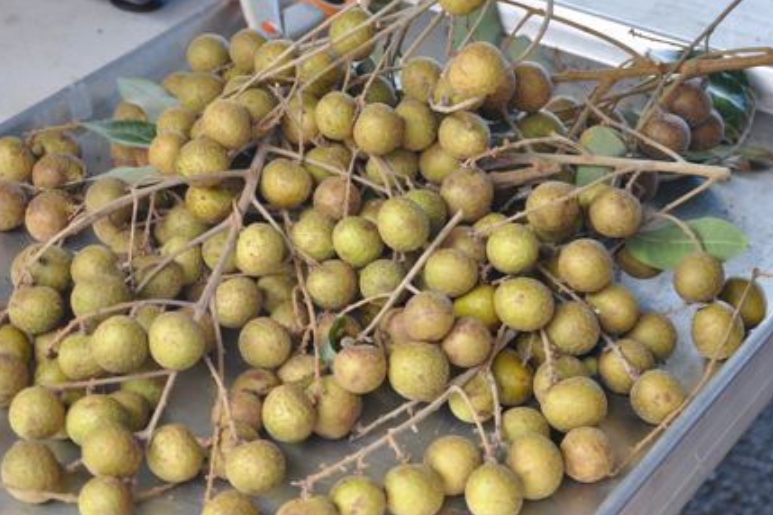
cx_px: 400
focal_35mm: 96
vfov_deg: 14.2
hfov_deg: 21.2
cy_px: 212
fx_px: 2061
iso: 200
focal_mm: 50
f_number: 6.3
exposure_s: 1/40
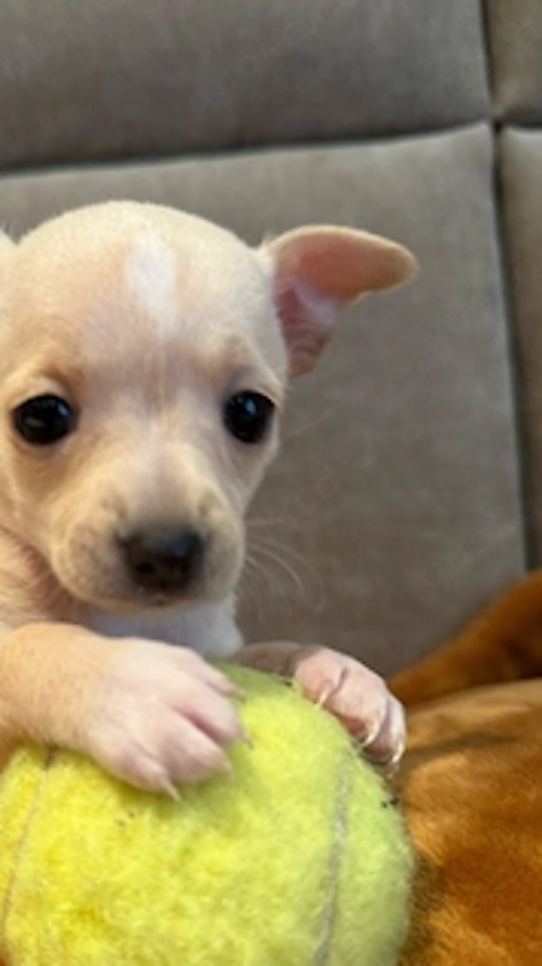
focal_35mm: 33
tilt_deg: -4.7
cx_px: 107
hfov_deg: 34.5
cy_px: 555
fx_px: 844
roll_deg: +5.8
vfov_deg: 59.2
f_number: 1.78
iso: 200
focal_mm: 6.76
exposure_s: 1/50
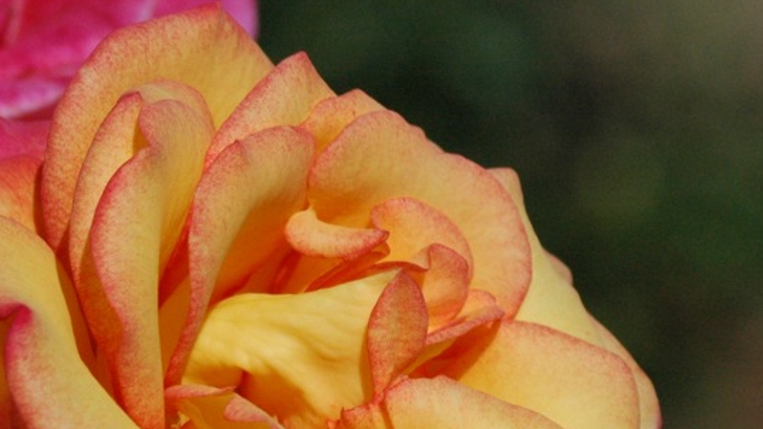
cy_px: 373
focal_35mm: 374
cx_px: 145
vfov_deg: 3.2
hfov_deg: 5.8
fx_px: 7566
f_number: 11
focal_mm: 100
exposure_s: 1/1000
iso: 800
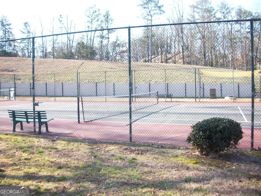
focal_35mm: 35
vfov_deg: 40.7
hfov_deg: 52.6
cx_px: 130
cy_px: 98
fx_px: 264
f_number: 3.1
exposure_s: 1/160
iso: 80
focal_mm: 6.3
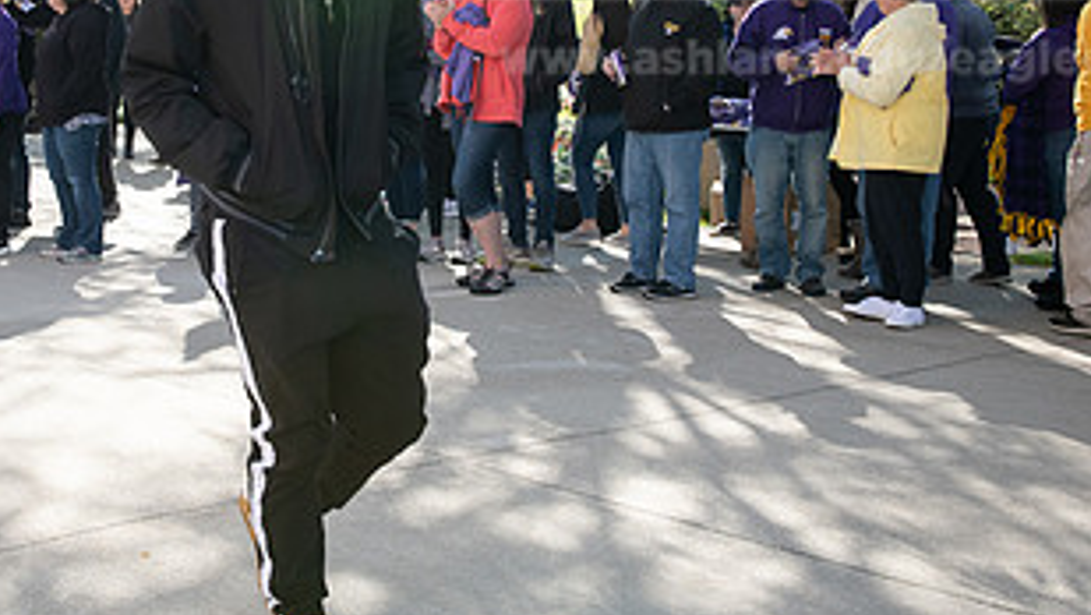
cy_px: 133
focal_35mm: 63
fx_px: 1823
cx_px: 339
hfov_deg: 33.0
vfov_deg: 19.0
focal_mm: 32
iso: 400
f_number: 6.3
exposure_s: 1/500
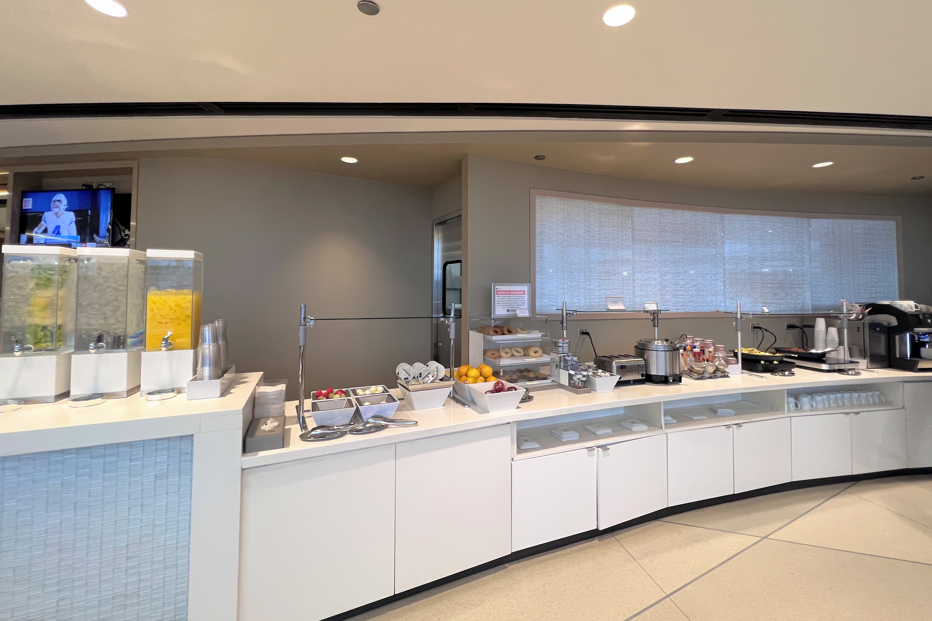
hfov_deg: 104.2
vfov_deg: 81.0
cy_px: 281
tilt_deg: +0.9
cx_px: 479
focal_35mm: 14
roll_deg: +0.4
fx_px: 362
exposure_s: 1/60
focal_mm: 1.57
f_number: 1.8
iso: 160
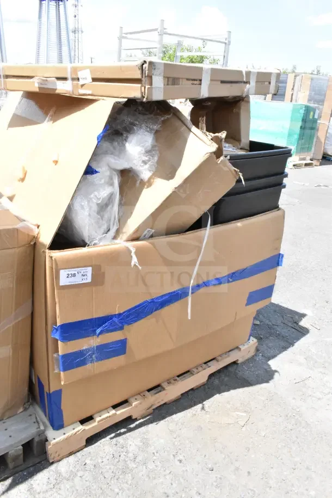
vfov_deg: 67.4
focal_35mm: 27
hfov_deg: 47.9
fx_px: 373
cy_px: 249
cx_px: 166
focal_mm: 18
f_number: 18
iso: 6400
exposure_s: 1/1250
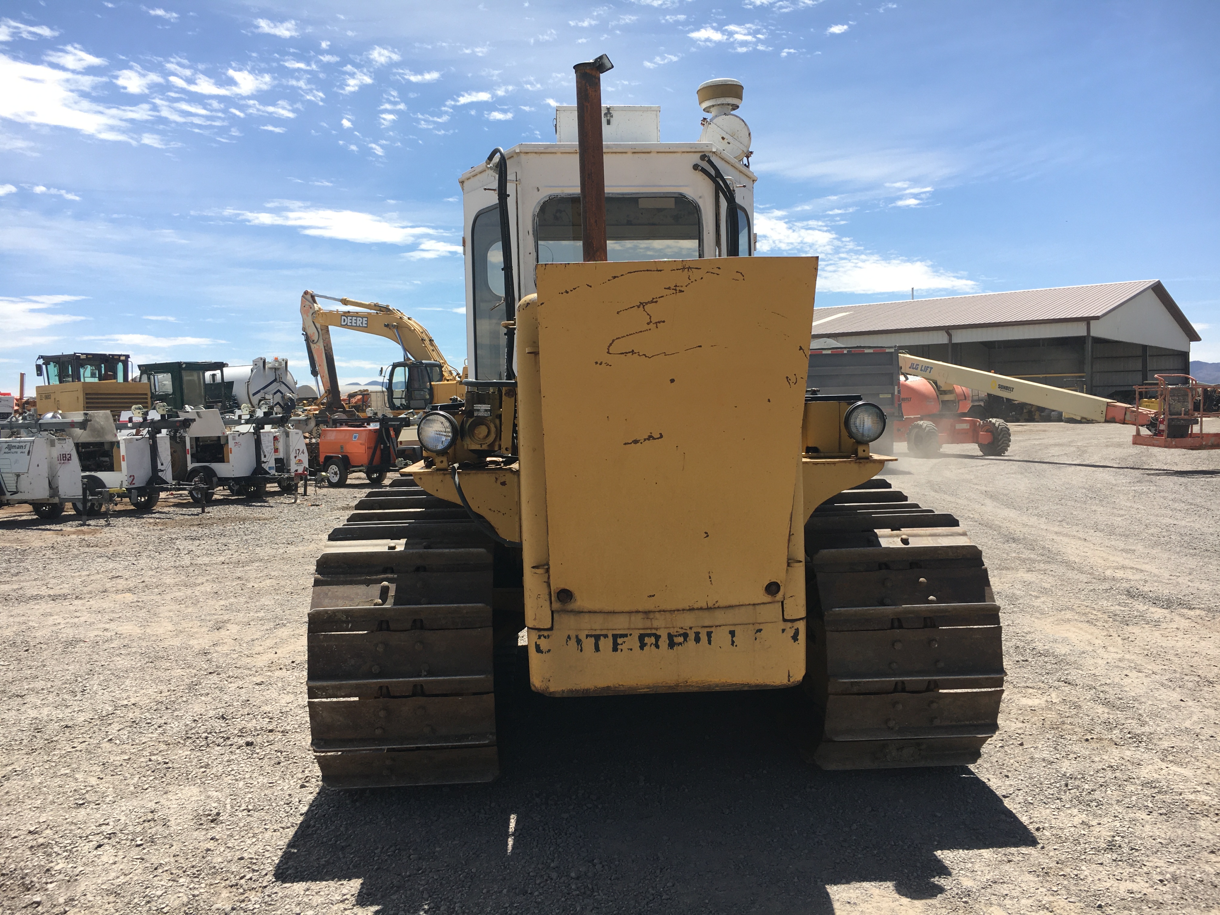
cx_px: 610
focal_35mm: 29
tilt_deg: -1.5
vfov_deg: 48.2
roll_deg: -0.3
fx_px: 1022
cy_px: 458
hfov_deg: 61.7
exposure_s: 1/1202
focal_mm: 4.15
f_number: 2.2
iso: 25
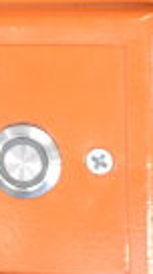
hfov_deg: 4.8
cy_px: 74
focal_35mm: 240
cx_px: -312
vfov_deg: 9.0
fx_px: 1740
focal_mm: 34
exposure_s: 1/50
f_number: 4.5
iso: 3600
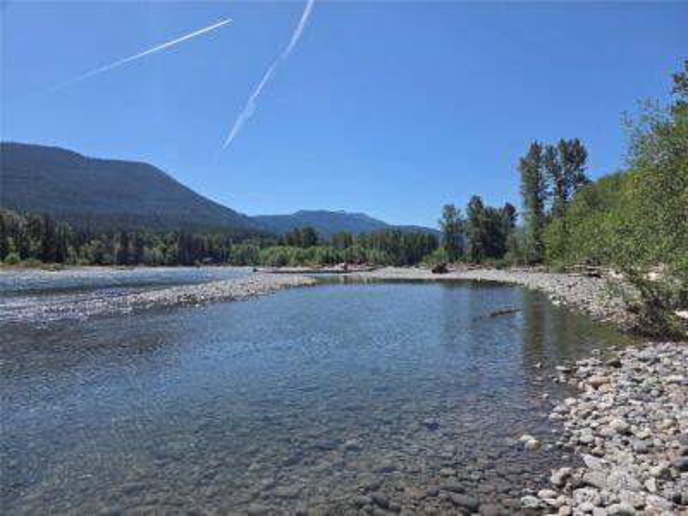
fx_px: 457
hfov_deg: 73.9
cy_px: 258
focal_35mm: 23
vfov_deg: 58.9
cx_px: 344
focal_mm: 5.4
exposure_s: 1/4807
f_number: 1.8
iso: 80
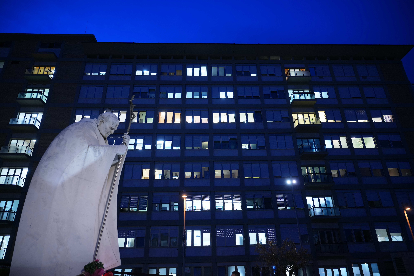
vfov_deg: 53.1
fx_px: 276
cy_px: 138
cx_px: 207
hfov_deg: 73.7
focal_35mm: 24
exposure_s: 1/20
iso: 500
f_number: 2.8
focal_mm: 24
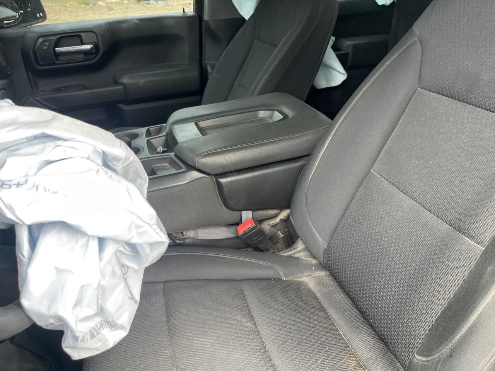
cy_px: 186
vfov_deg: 54.9
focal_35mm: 25
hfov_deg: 69.4
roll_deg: +2.4
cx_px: 248
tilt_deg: -29.4
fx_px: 357
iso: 100
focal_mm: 5.1
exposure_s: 1/121
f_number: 1.6
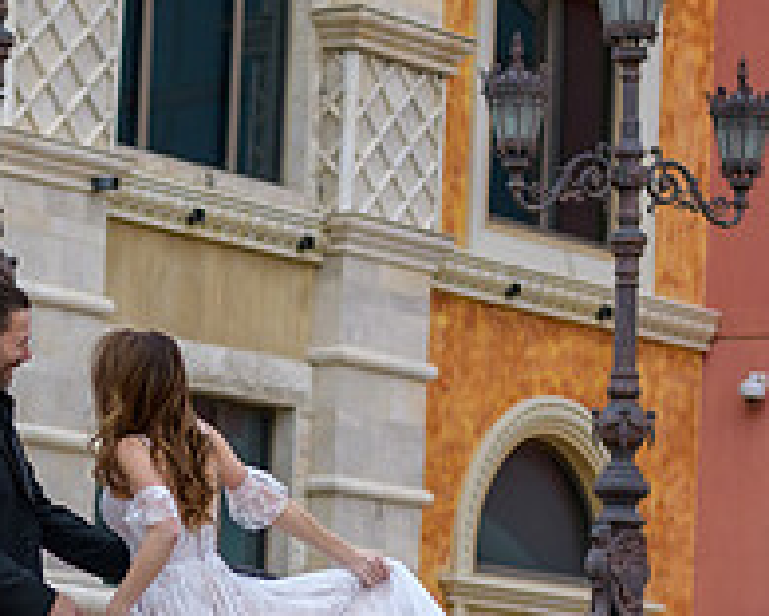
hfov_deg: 9.9
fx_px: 4438
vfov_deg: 7.9
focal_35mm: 195
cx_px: 114
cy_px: 563
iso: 400
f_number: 2.8
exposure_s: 1/3200
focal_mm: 70
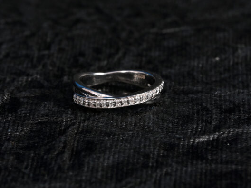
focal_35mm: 131
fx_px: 950
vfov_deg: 11.3
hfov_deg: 15.0
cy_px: 94
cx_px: 112
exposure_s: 1/160
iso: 125
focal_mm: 120
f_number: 16
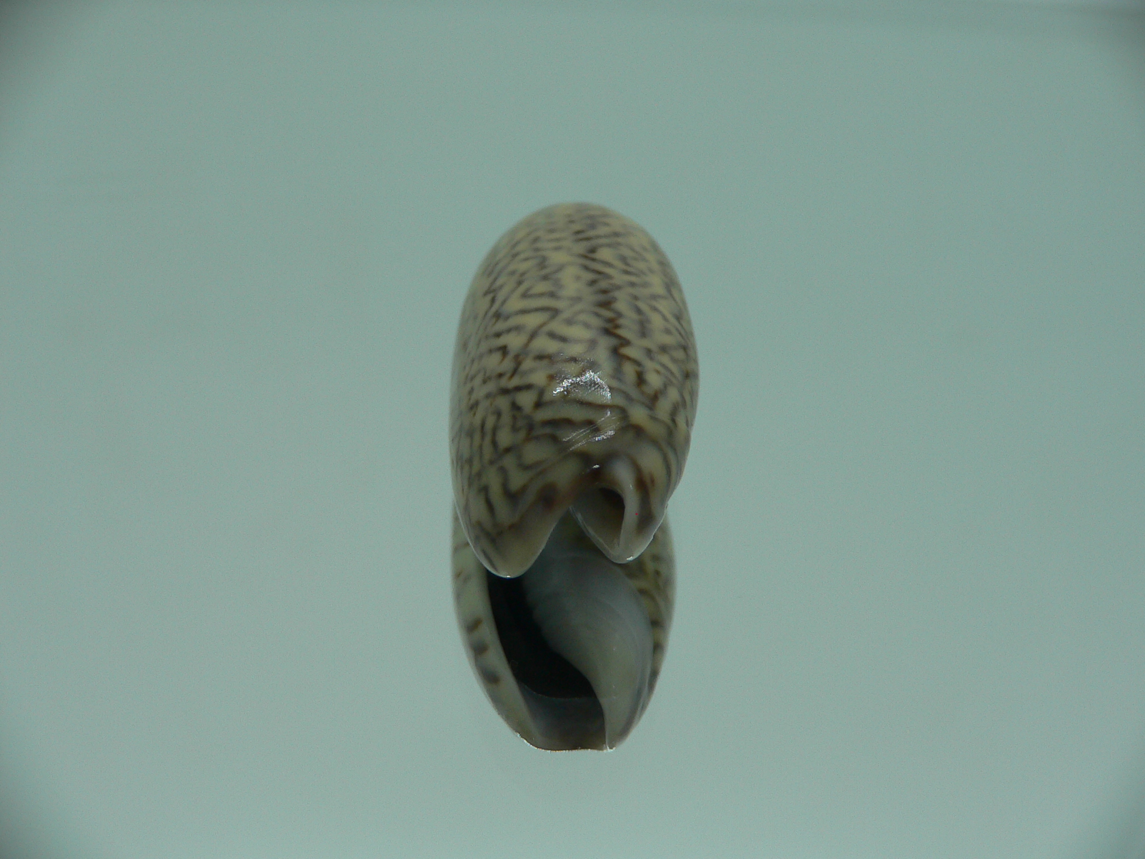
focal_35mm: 35
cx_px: 572
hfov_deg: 52.6
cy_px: 430
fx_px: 1158
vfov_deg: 40.7
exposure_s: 1/60
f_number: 2.8
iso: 80
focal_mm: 4.6
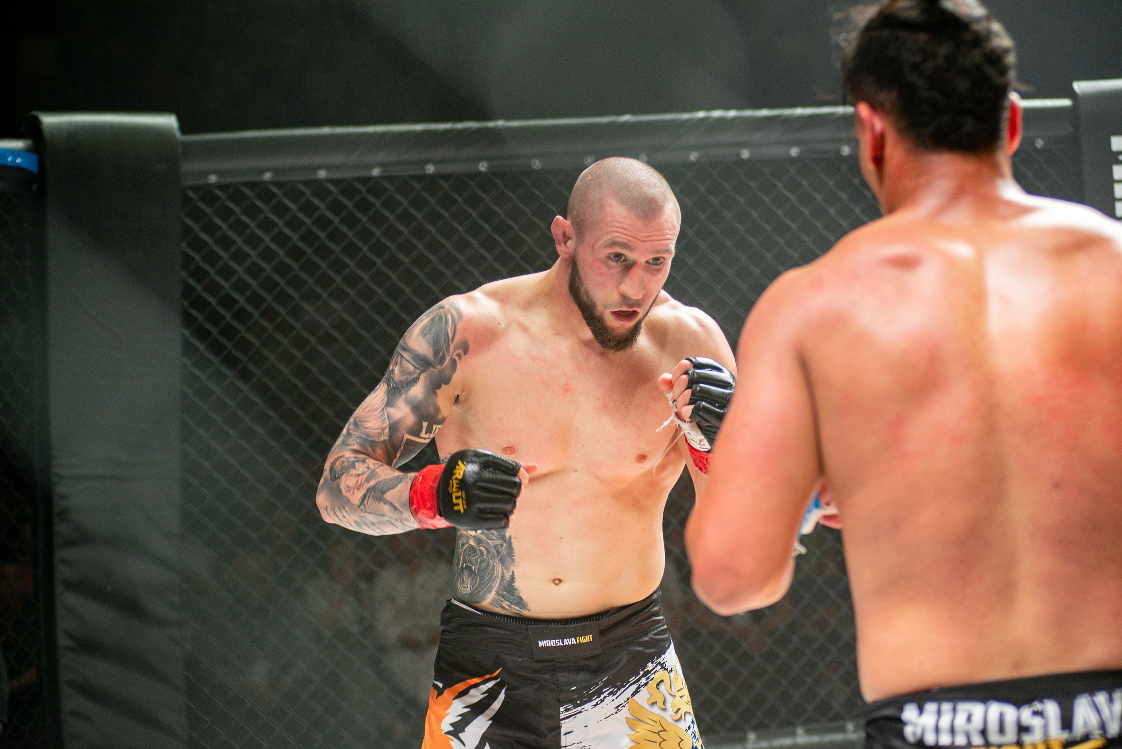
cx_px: 561
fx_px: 2494
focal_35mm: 80
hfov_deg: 25.4
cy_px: 374
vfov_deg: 17.1
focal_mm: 80
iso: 1100
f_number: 4
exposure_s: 1/320
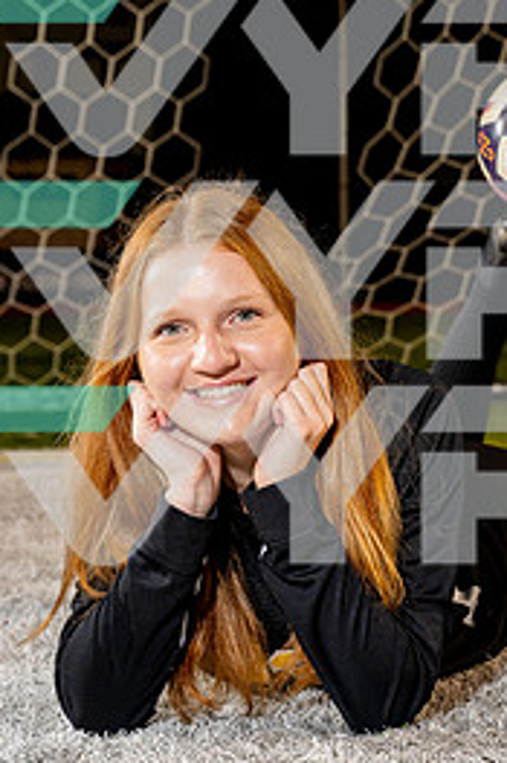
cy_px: 273
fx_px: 2242
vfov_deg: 19.2
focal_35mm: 106
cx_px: 394
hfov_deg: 12.9
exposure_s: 1/250
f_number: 5.6
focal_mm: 62
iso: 800
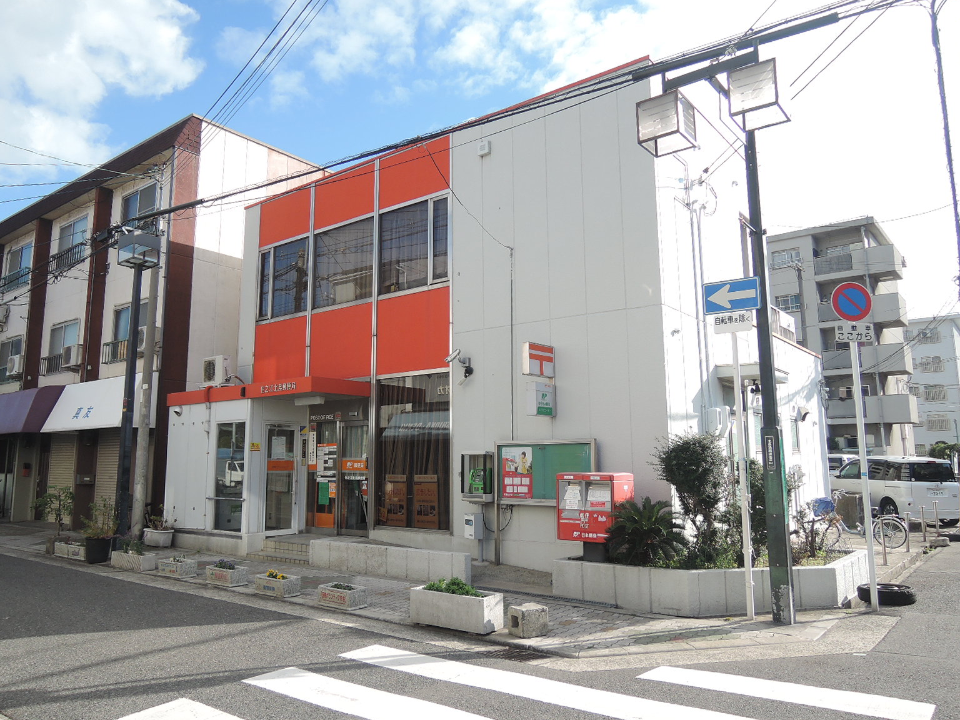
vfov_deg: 54.9
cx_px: 465
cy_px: 347
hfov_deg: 69.4
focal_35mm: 25
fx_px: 693
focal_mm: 5.1
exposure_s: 1/640
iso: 80
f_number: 2.8
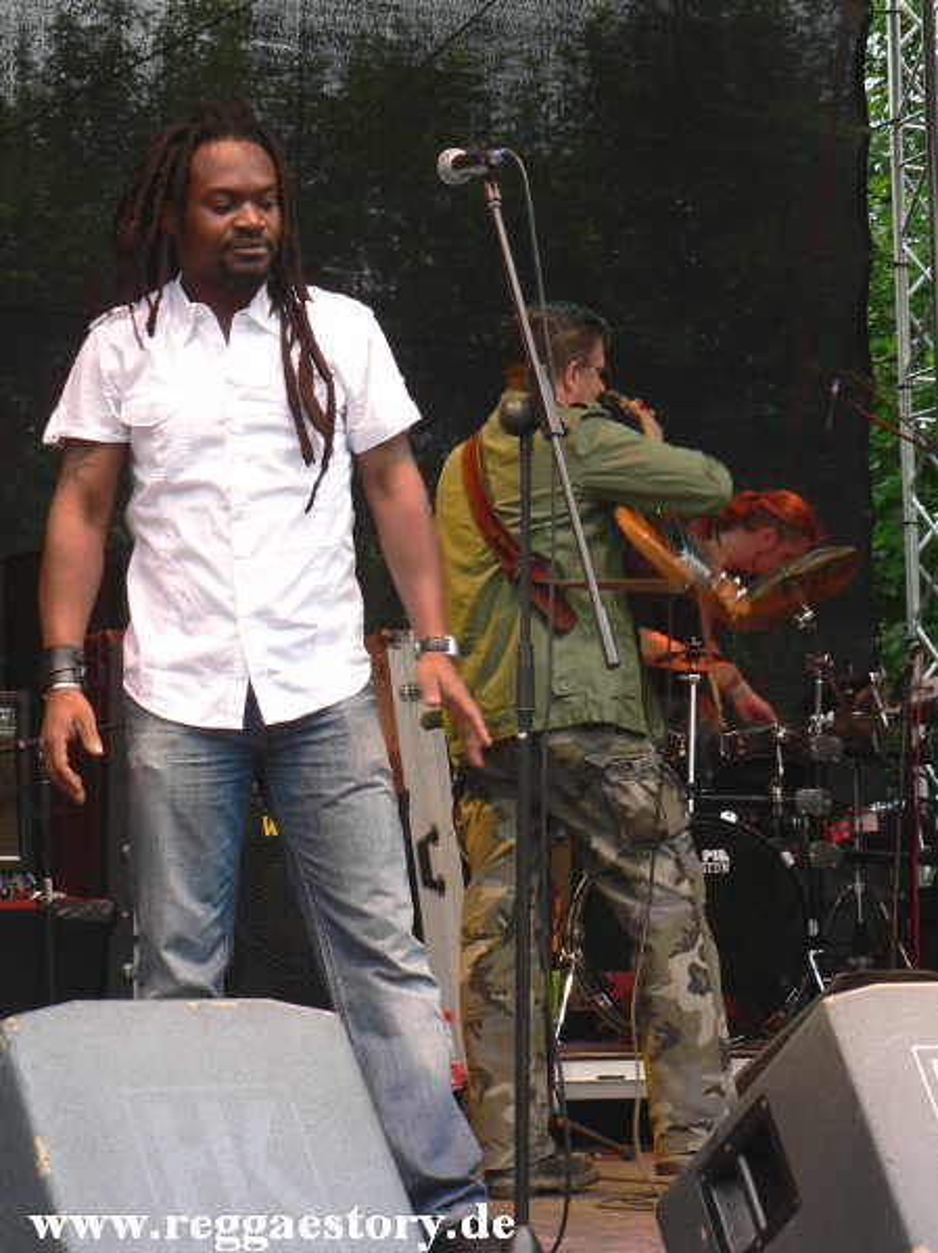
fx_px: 2605
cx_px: 469
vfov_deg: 27.1
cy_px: 626
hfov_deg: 20.4
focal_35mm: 72
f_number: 3.2
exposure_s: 1/80
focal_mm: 12.4
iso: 64
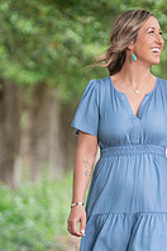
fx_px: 2860
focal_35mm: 411
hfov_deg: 3.3
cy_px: 153
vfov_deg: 5.0
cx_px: 187
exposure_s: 1/200
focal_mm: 181
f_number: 4
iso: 800
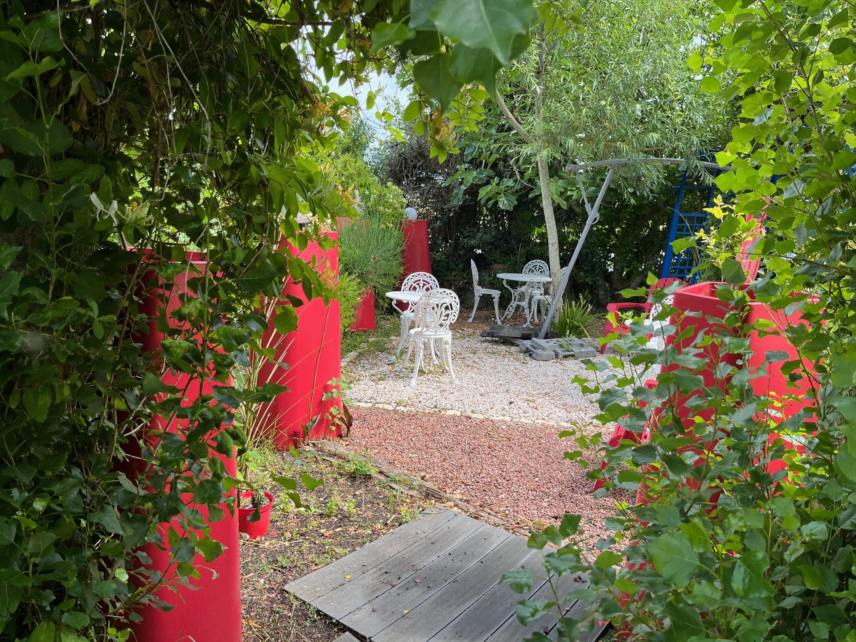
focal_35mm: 26
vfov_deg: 53.1
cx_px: 428
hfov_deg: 67.3
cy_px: 321
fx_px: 643
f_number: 1.6
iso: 50
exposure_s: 1/558
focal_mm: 5.1
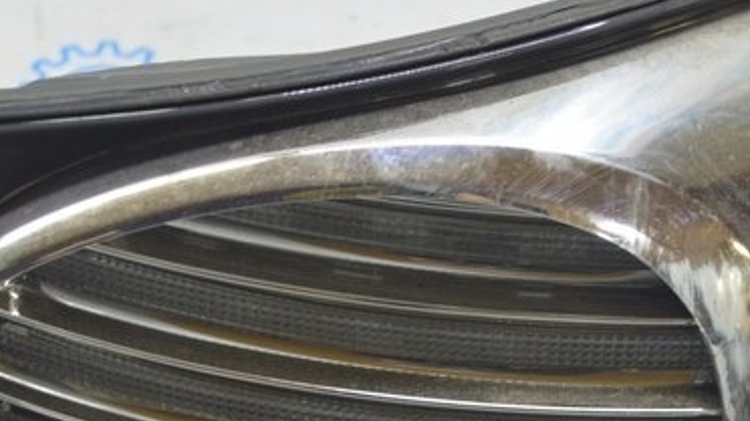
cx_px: 296
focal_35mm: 121
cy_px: 472
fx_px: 2406
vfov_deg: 9.9
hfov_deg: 17.7
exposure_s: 1/20
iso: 400
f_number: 5.6
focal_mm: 28
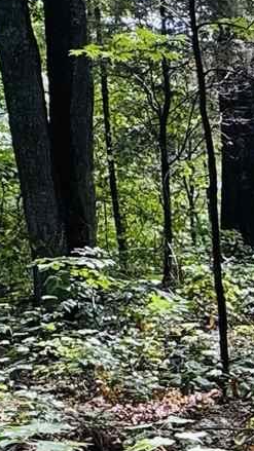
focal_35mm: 80
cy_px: 363
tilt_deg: -13.9
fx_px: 958
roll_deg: -0.2
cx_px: 547
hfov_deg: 12.7
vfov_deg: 26.0
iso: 64
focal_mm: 2.22
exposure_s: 1/99
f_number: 2.2
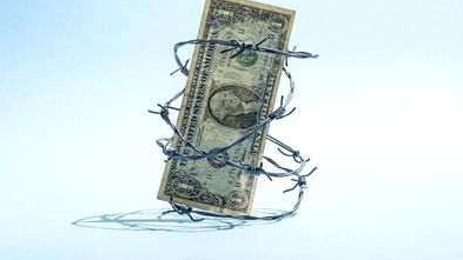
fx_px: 786
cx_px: 234
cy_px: 104
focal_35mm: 64
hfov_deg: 32.8
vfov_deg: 18.8
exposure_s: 1/160
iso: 50
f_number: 11
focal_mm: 60
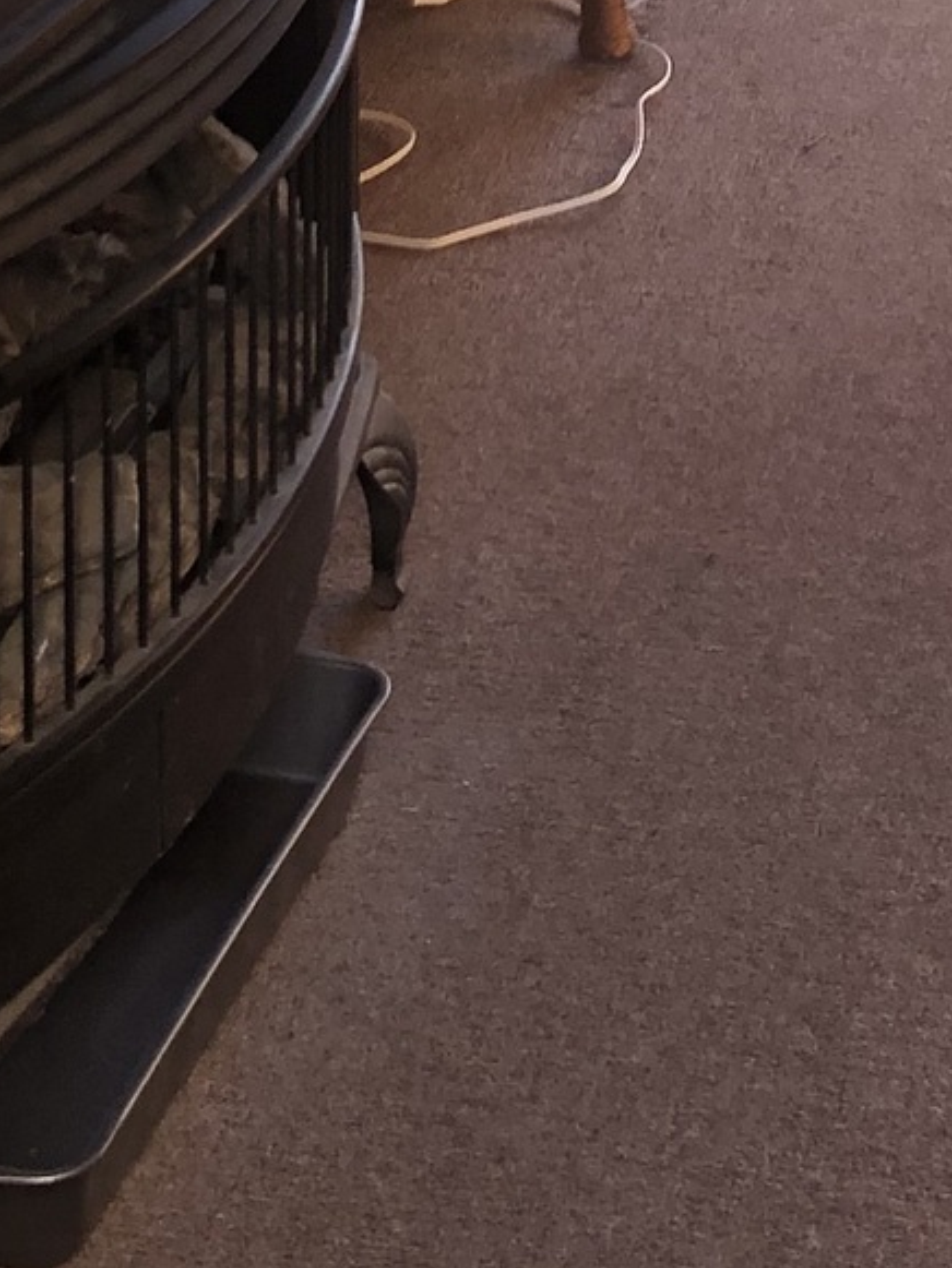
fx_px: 4069
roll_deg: -0.7
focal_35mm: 111
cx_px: 675
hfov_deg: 13.3
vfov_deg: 15.4
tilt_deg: -8.2
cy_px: -984
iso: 64
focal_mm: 3.99
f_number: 1.8
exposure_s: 1/120
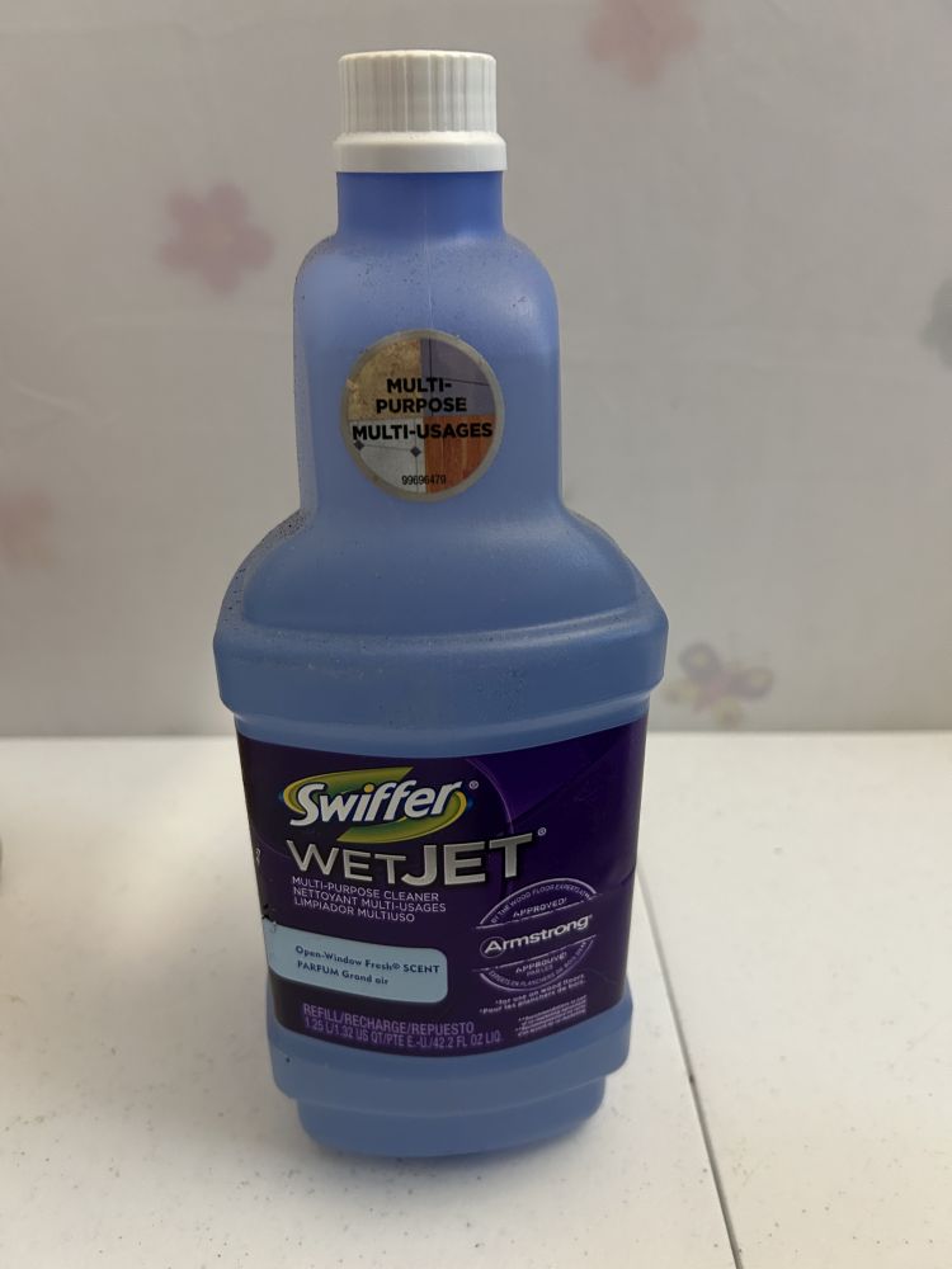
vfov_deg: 67.3
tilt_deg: -25.7
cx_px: 476
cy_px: 634
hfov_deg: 53.1
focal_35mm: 26
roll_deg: -0.5
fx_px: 953
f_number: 1.5
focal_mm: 5.7
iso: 400
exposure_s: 1/60
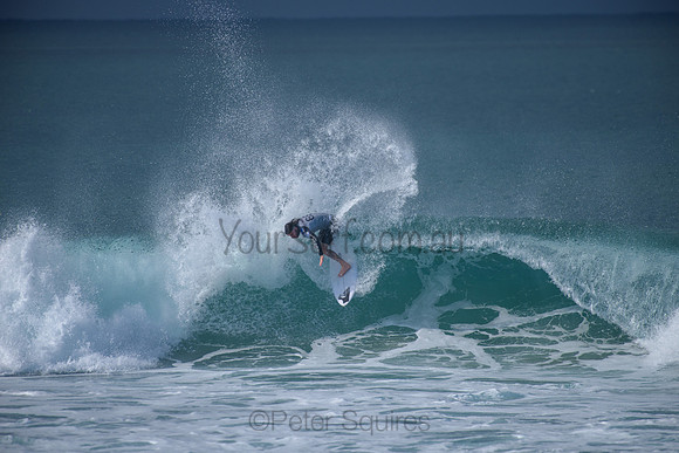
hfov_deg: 4.1
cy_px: 226
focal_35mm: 507
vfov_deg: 2.7
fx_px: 9568
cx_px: 340
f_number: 5.6
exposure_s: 1/2000
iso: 180
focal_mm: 500
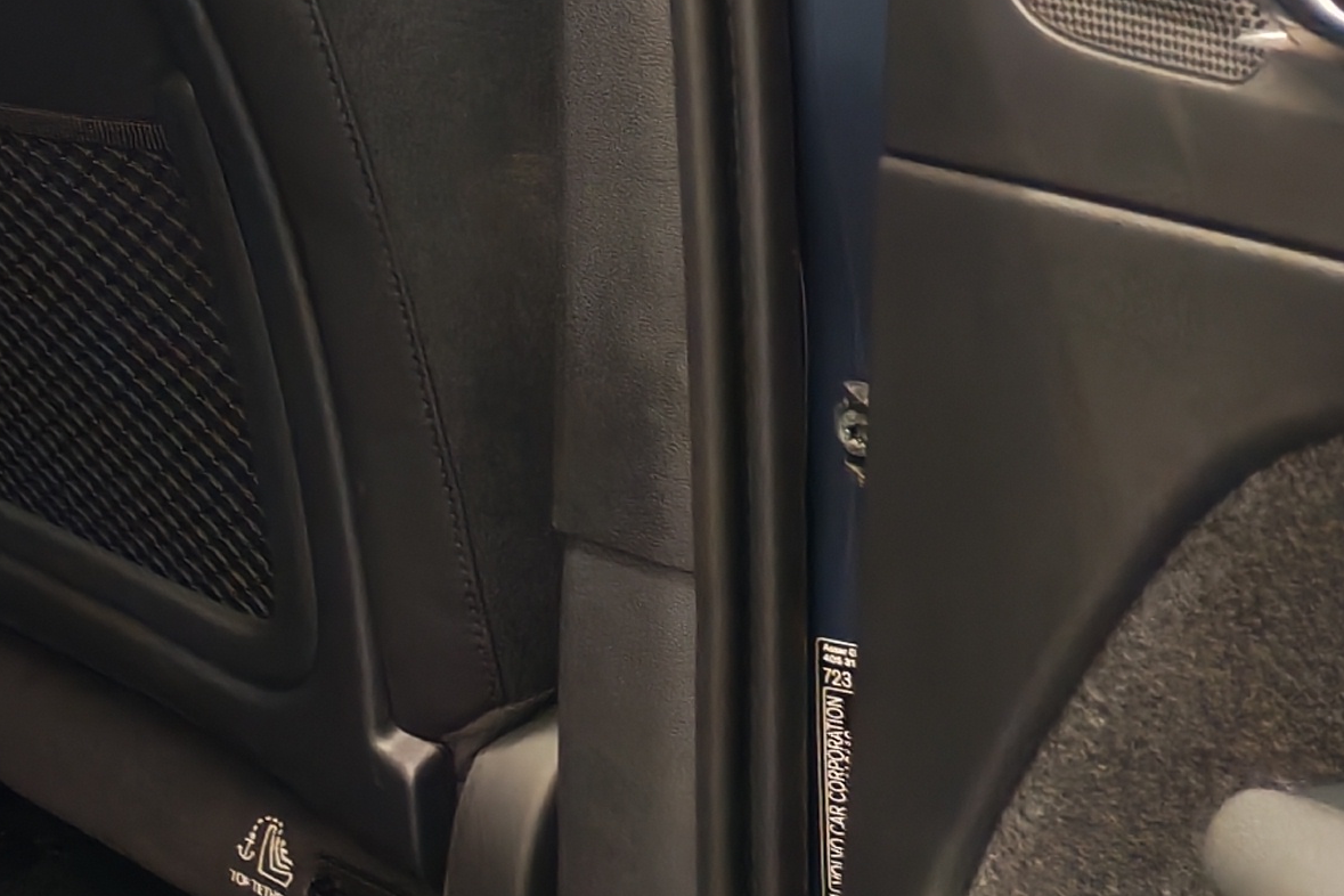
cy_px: -231
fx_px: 4181
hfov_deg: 16.6
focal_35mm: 112
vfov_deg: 11.9
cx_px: -660
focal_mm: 6.12
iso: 1000
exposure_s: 1/50
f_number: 1.9
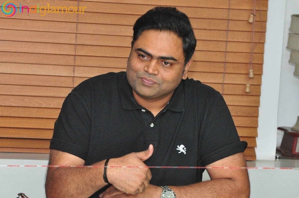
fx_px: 1443
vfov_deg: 7.9
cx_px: 150
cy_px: 99
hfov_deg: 11.8
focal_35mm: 174
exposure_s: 1/125
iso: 1600
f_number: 7.1
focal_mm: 116
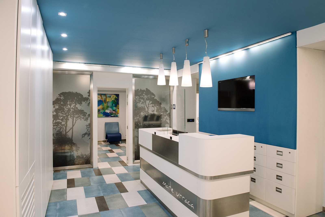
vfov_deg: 53.2
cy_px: 108
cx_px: 162
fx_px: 217
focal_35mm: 24
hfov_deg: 73.7
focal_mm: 24
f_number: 8
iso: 640
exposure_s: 1/20
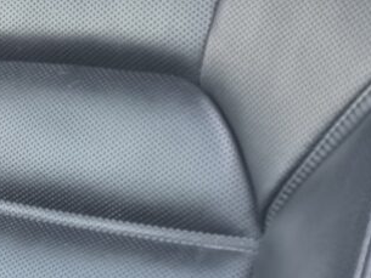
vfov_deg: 11.8
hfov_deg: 14.6
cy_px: 143
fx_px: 1351
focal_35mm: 126
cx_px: -189
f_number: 1.8
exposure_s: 1/100
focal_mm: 6.7
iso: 160
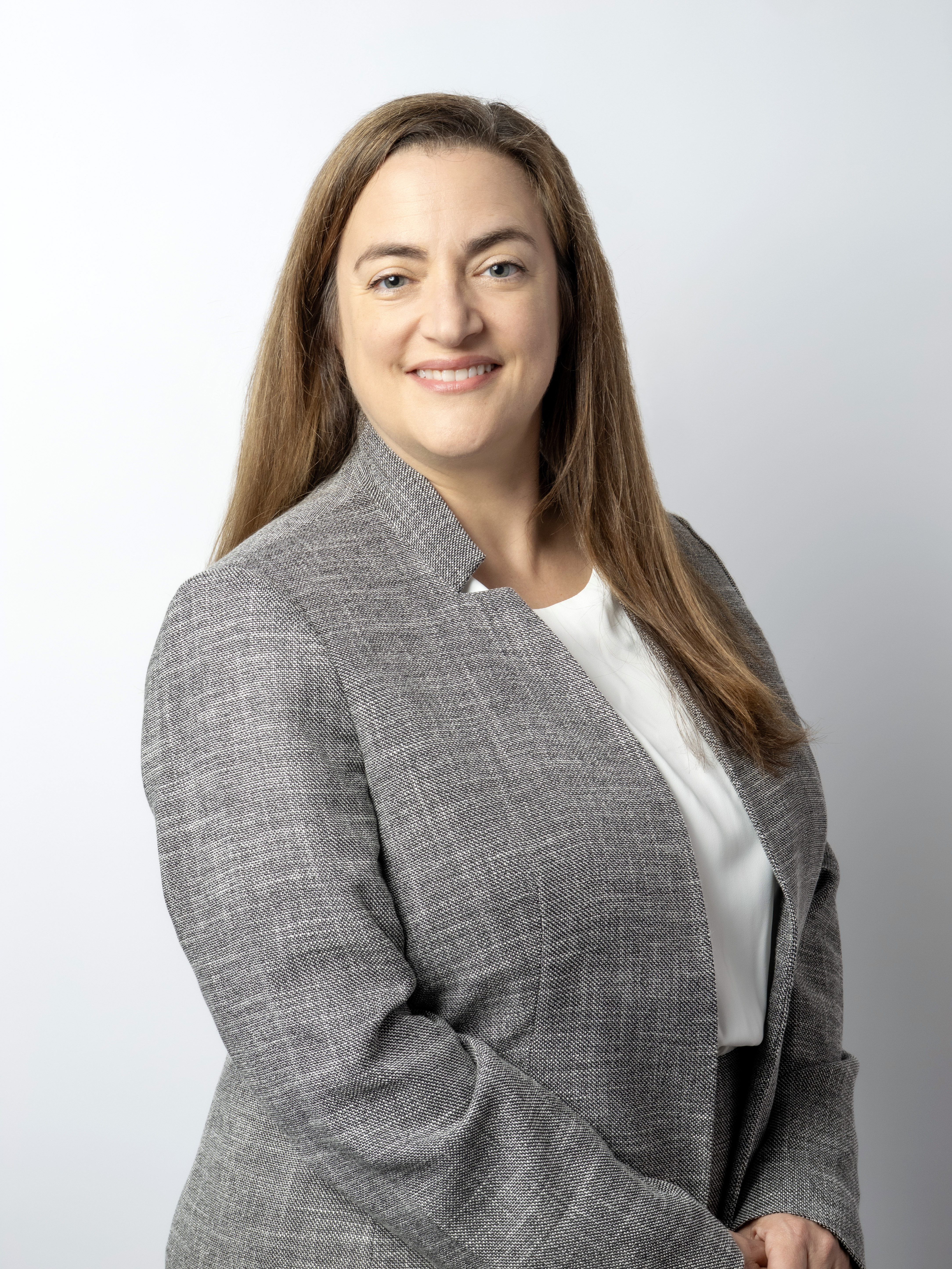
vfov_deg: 22.8
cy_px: 634
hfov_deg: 17.2
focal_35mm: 86
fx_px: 3152
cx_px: 476
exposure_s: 1/60
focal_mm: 43
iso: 250
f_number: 7.1
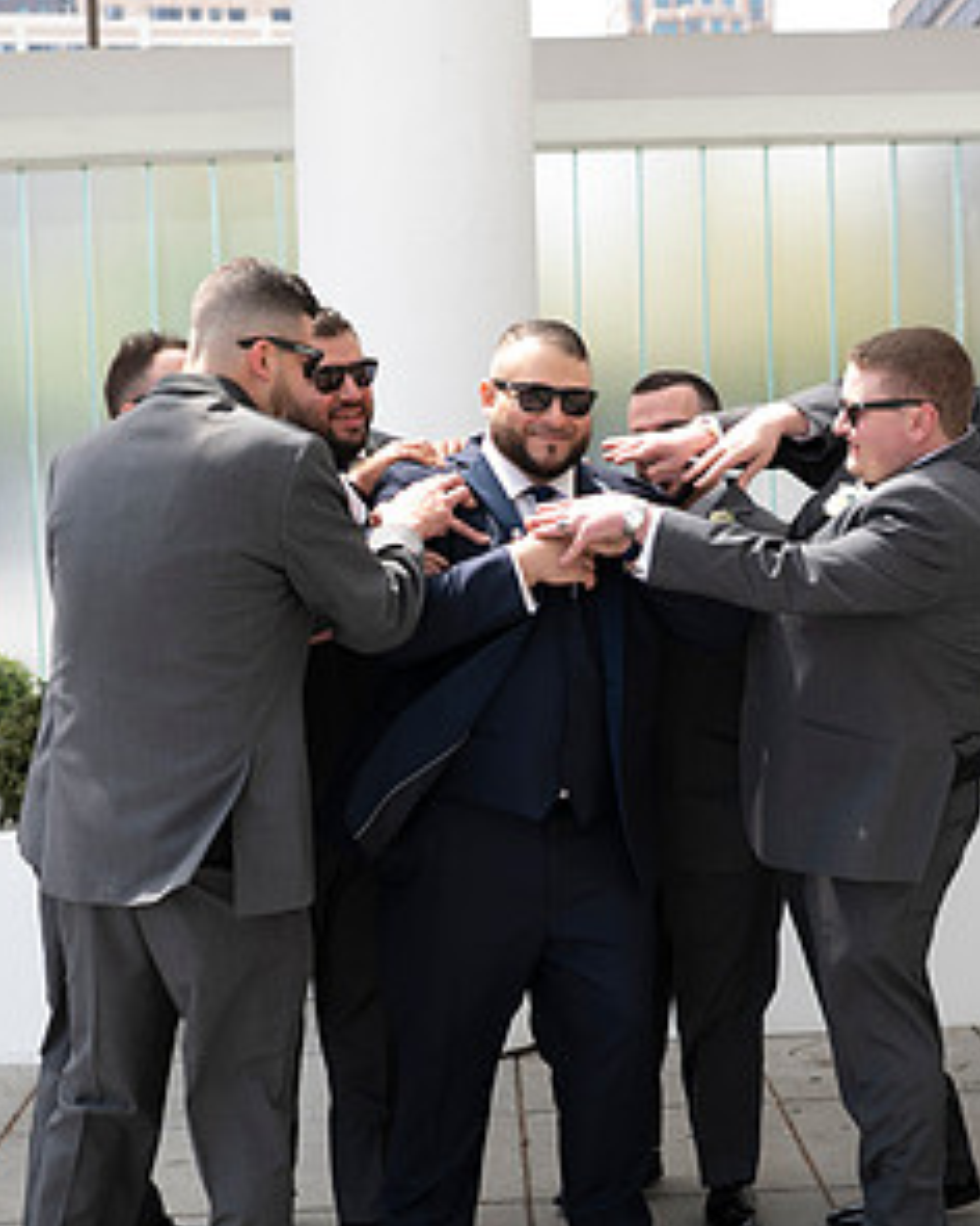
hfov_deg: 25.8
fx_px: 2139
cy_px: 682
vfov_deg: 31.9
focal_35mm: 59
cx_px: 515
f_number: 2.8
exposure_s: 1/250
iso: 50
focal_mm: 32
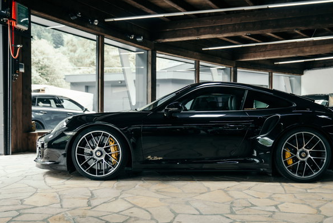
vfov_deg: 34.2
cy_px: 128
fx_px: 361
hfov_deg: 49.1
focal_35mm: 39
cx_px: 205
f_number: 2.8
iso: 400
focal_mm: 30
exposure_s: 1/100
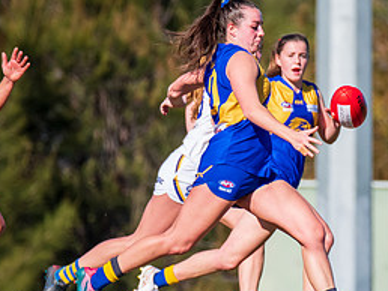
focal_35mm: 1636
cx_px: 314
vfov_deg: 0.9
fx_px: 18354
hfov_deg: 1.2
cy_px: 214
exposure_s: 1/2000
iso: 800
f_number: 10
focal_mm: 600
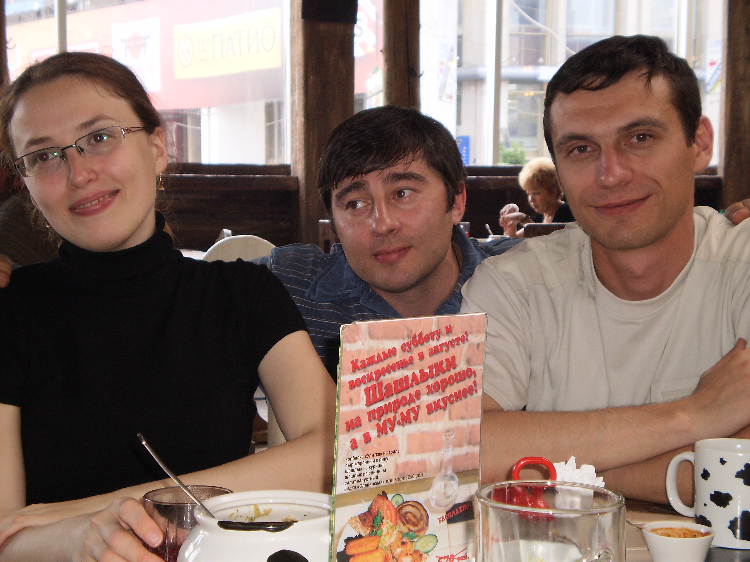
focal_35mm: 64
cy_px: 281
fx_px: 1387
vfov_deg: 22.9
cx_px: 375
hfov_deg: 30.3
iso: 125
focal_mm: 11.3
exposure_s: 1/40
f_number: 4.4
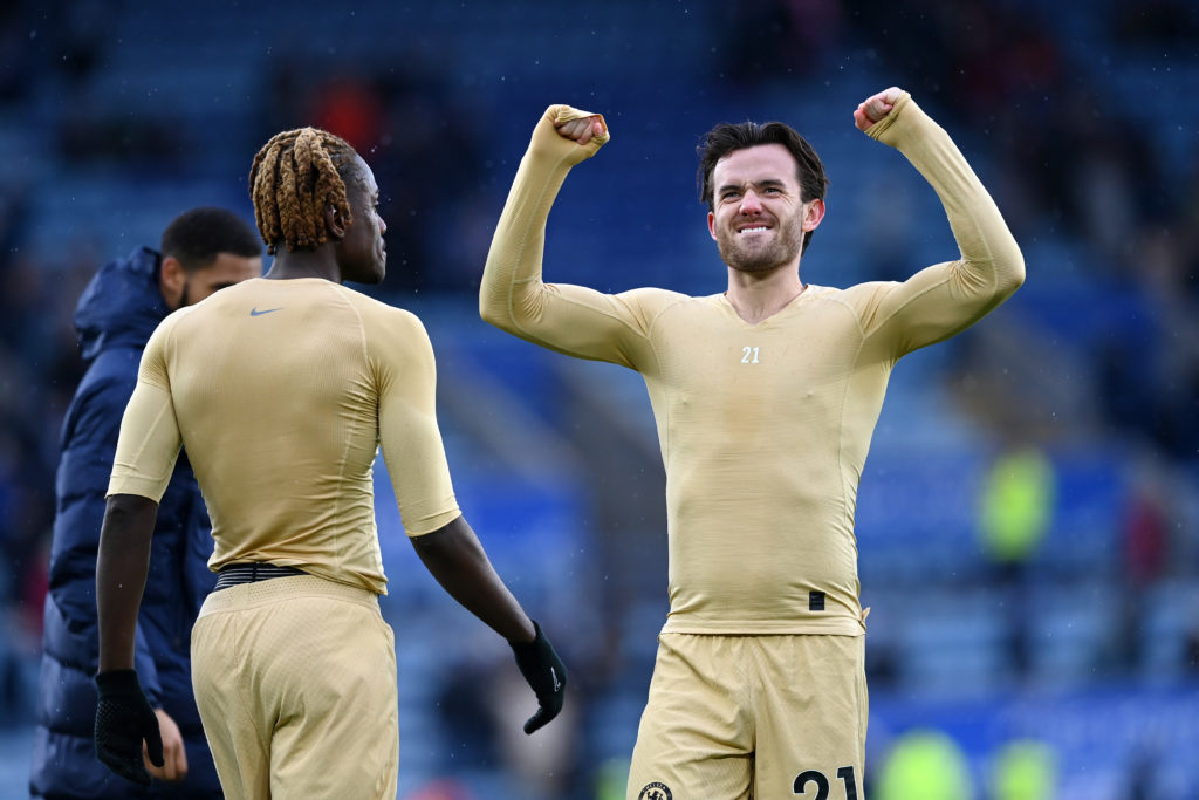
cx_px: 600
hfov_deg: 5.2
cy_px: 400
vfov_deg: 3.4
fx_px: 13323
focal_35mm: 400
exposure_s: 1/1600
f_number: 3.5
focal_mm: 400
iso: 1600
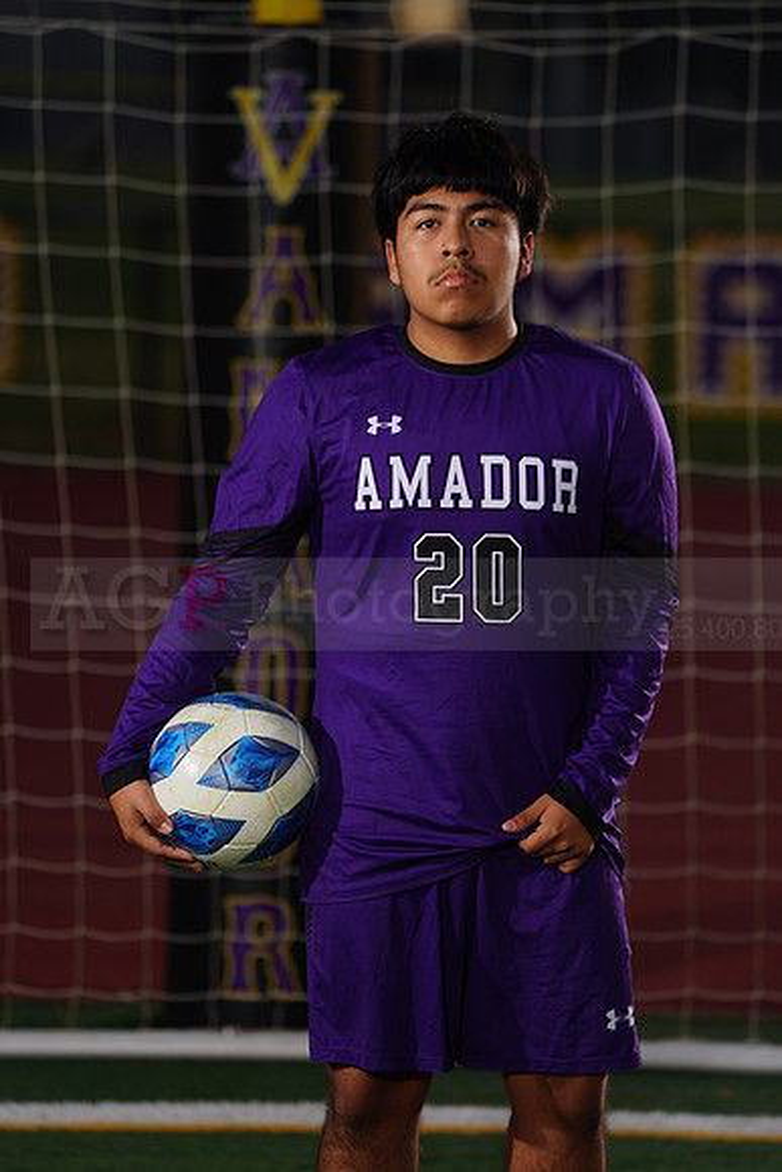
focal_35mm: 352
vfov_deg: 5.9
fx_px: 11462
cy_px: 586
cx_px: 391
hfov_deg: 3.9
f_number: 7.1
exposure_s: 1/200
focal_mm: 352
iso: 100
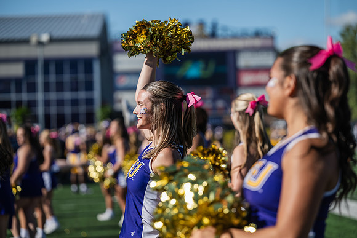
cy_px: 119
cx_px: 178
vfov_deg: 11.4
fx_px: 1190
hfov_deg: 17.1
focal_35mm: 120
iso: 80
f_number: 3.2
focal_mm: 120
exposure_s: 1/1600
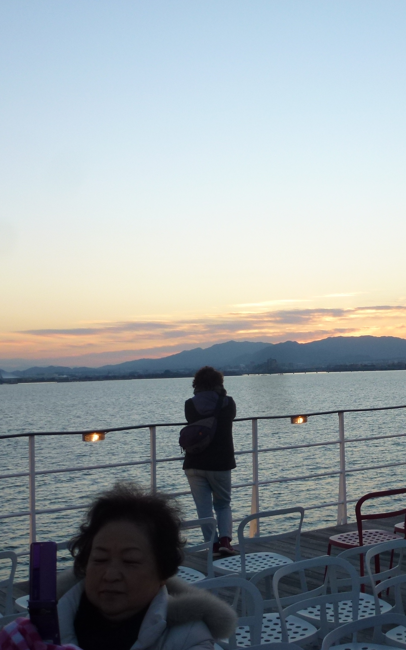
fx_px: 832
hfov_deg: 26.7
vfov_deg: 42.6
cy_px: 327
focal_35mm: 47
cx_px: 345
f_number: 3.6
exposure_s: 1/80
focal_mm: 5.9
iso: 100
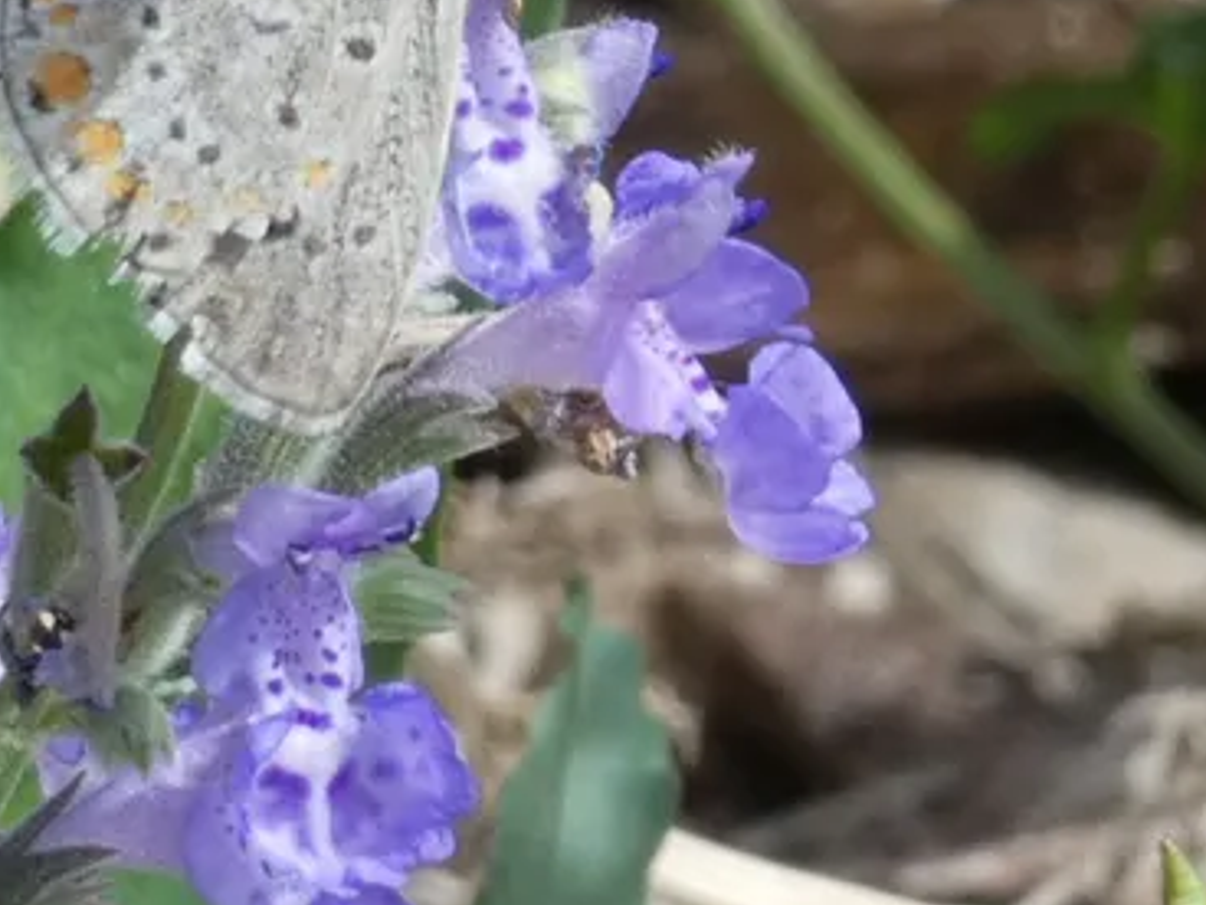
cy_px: 200
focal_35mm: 318
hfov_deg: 6.2
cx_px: 338
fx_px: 11079
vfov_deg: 4.7
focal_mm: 32.7
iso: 80
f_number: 5.5
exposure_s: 1/160
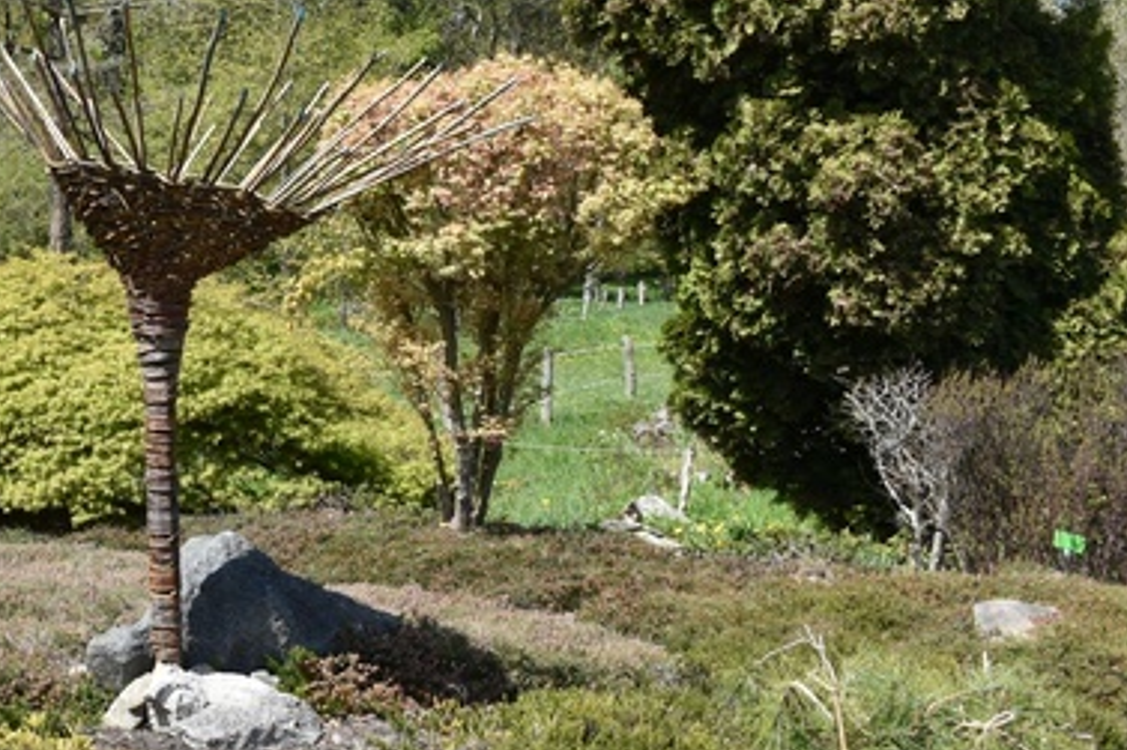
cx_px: 72
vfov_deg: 20.6
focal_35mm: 66
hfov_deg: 29.1
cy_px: 296
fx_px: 2064
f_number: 8
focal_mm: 23
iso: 200
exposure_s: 1/320
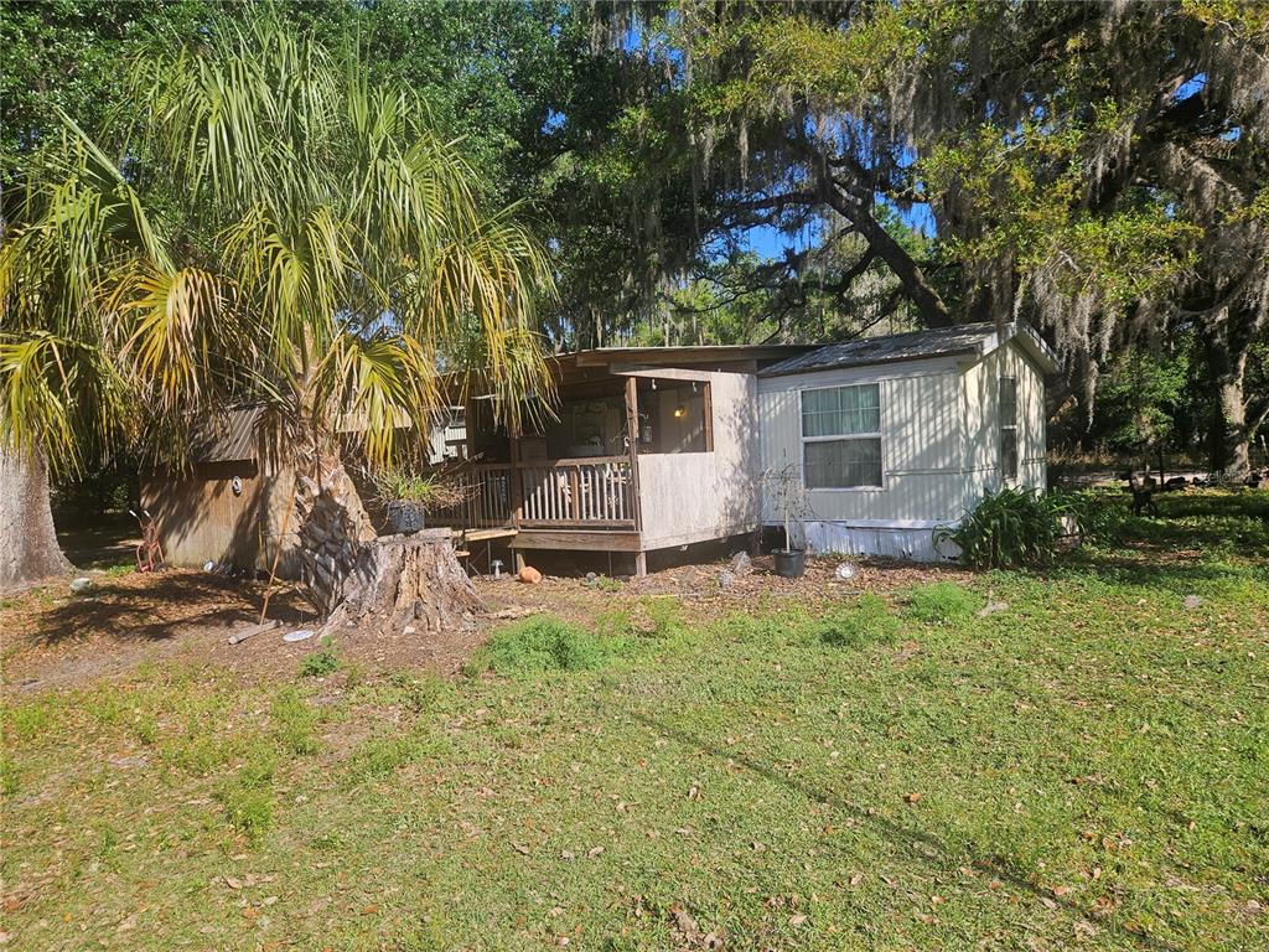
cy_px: 476
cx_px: 634
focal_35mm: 23
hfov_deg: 73.9
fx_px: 843
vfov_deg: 58.9
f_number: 1.8
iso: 25
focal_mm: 5.4
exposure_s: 1/1096
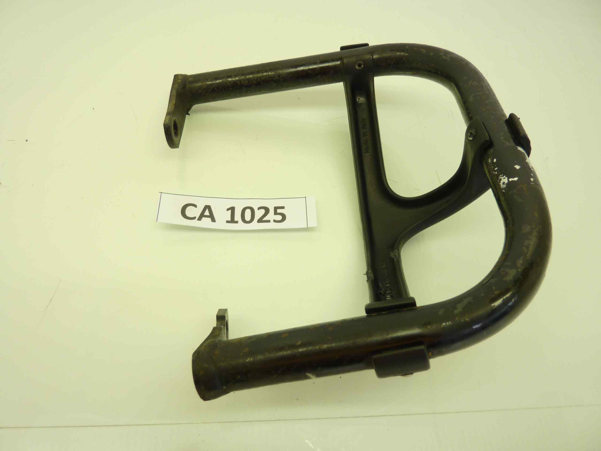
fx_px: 434
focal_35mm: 25
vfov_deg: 54.9
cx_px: 300
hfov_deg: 69.4
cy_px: 226
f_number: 3.3
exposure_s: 1/30
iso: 80
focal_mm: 4.1
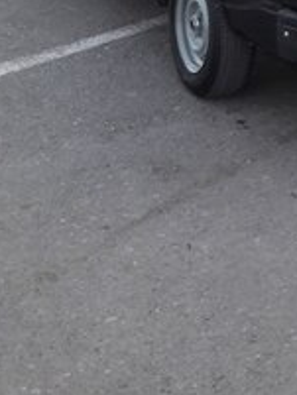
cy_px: -53
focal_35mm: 69
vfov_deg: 25.8
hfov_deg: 20.2
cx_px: 342
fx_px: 789
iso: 64
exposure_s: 1/33
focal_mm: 3.7
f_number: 1.9
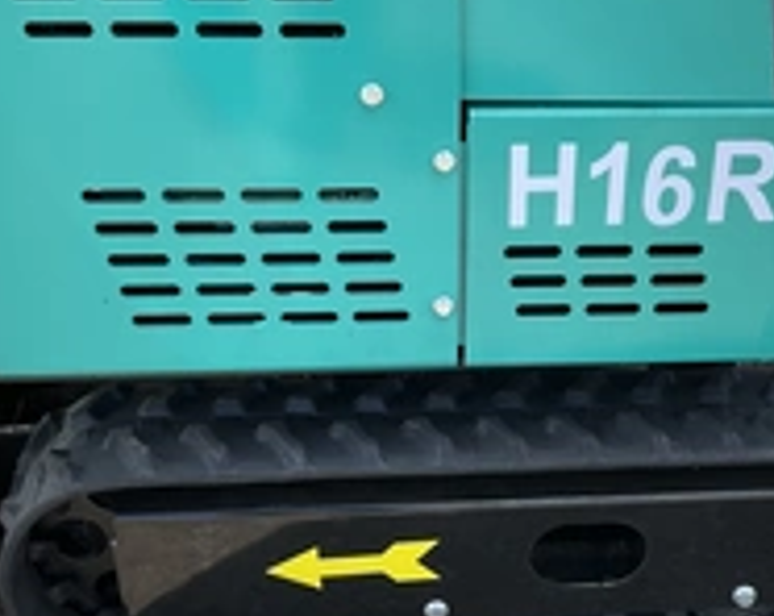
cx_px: 516
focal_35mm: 61
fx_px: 1394
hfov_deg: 30.8
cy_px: 462
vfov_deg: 24.6
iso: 25
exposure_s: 1/551
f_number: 1.8
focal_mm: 3
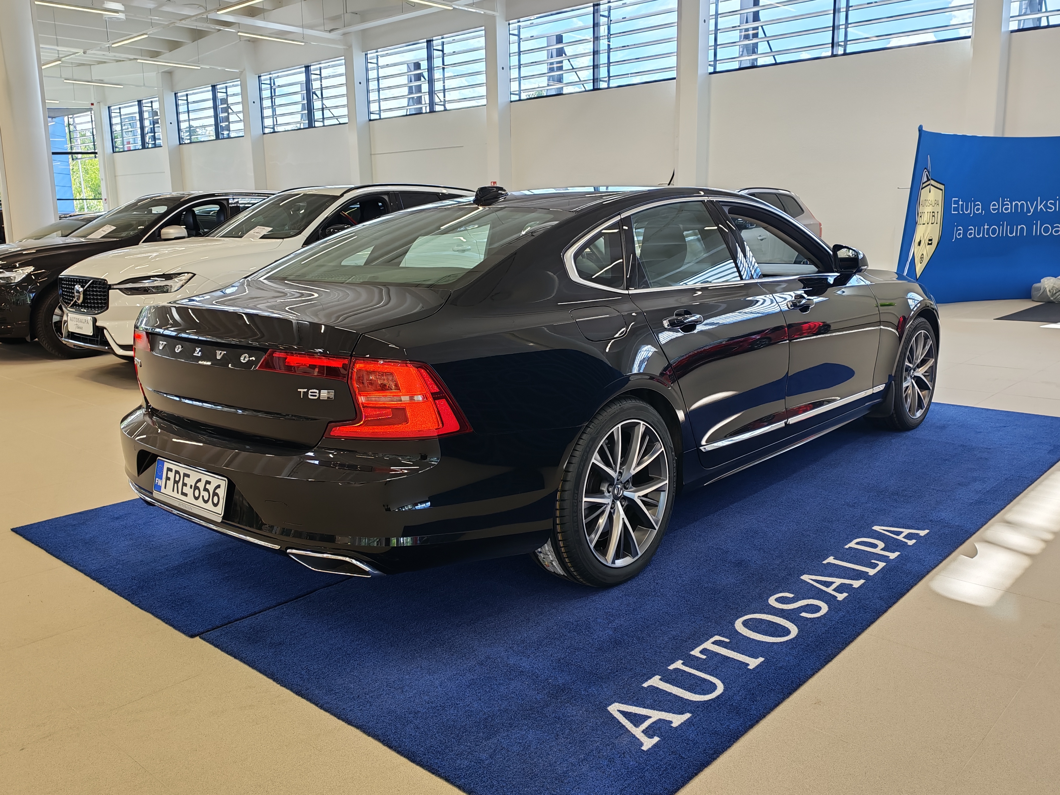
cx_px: 530
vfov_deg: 46.8
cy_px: 398
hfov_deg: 60.0
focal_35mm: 30
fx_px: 919
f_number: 1.9
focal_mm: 6.12
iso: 111
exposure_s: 1/100
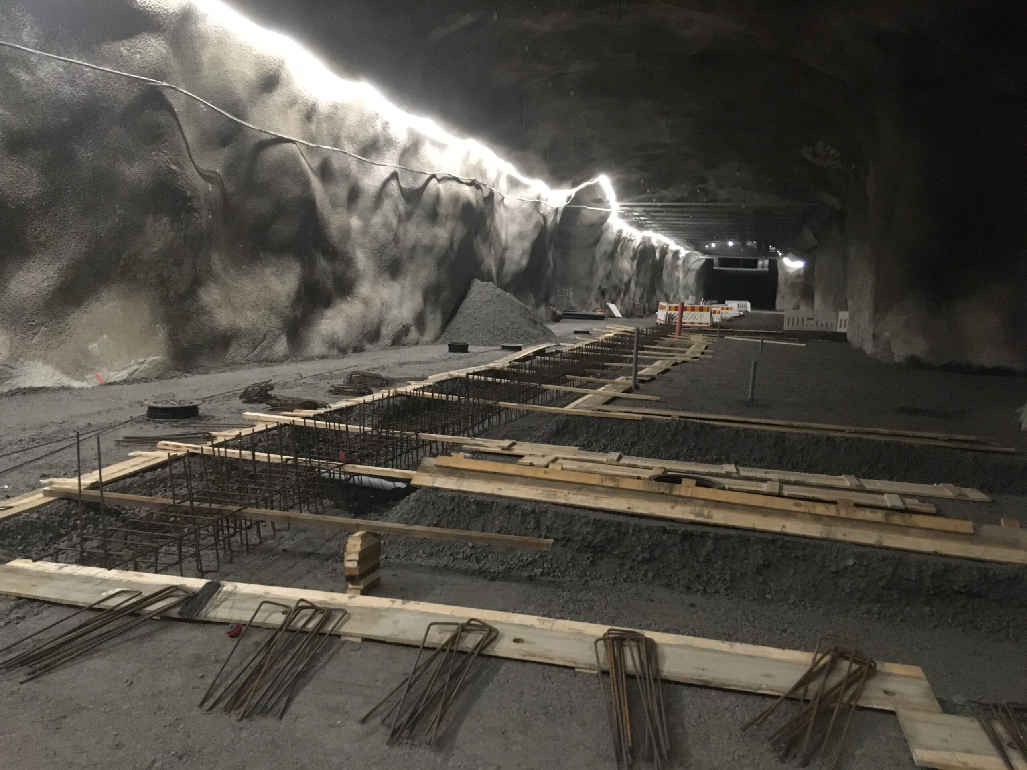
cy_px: 385
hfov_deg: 61.7
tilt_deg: -6.4
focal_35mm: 29
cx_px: 514
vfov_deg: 48.2
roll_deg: -1.2
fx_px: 860
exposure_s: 1/17
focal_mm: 4.15
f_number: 2.2
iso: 320
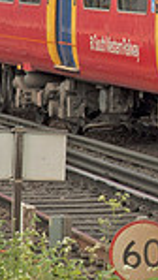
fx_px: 2372
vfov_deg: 6.7
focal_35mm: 319
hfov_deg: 3.7
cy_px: 35
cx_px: 451
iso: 200
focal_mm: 52
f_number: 7.1
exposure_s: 1/200
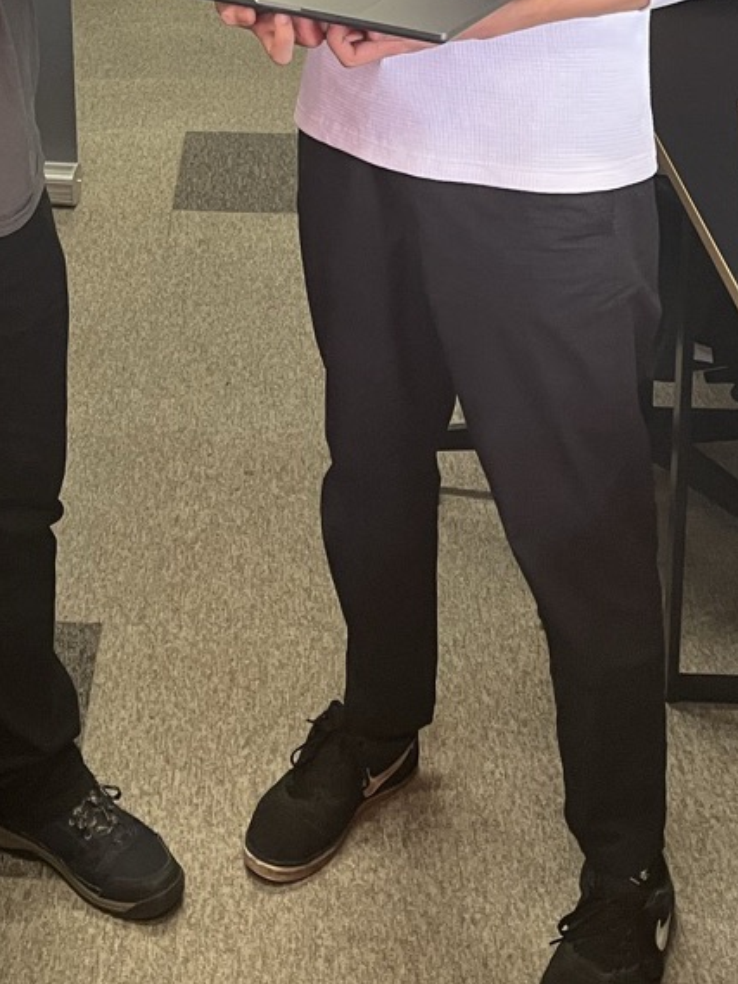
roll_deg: -0.3
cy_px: -183
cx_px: 185
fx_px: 1819
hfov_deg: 22.7
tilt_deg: -12.1
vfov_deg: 26.9
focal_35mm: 64
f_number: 1.6
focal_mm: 5.1
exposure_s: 1/62
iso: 125
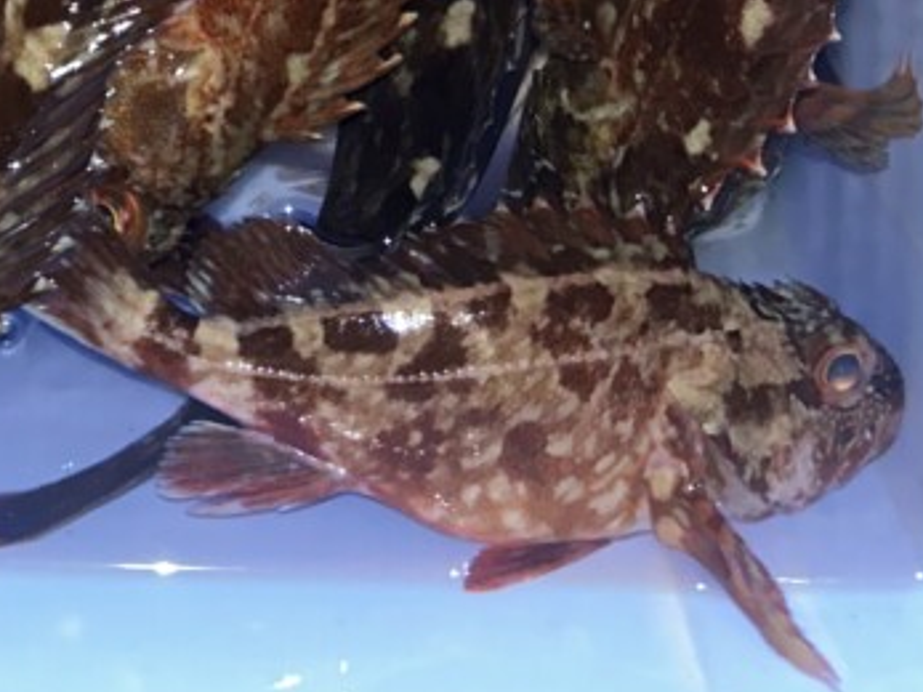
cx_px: 207
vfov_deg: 16.2
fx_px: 1999
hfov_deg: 25.6
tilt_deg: -87.2
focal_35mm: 75
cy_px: -588
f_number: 1.5
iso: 160
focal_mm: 5.7
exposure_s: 1/13
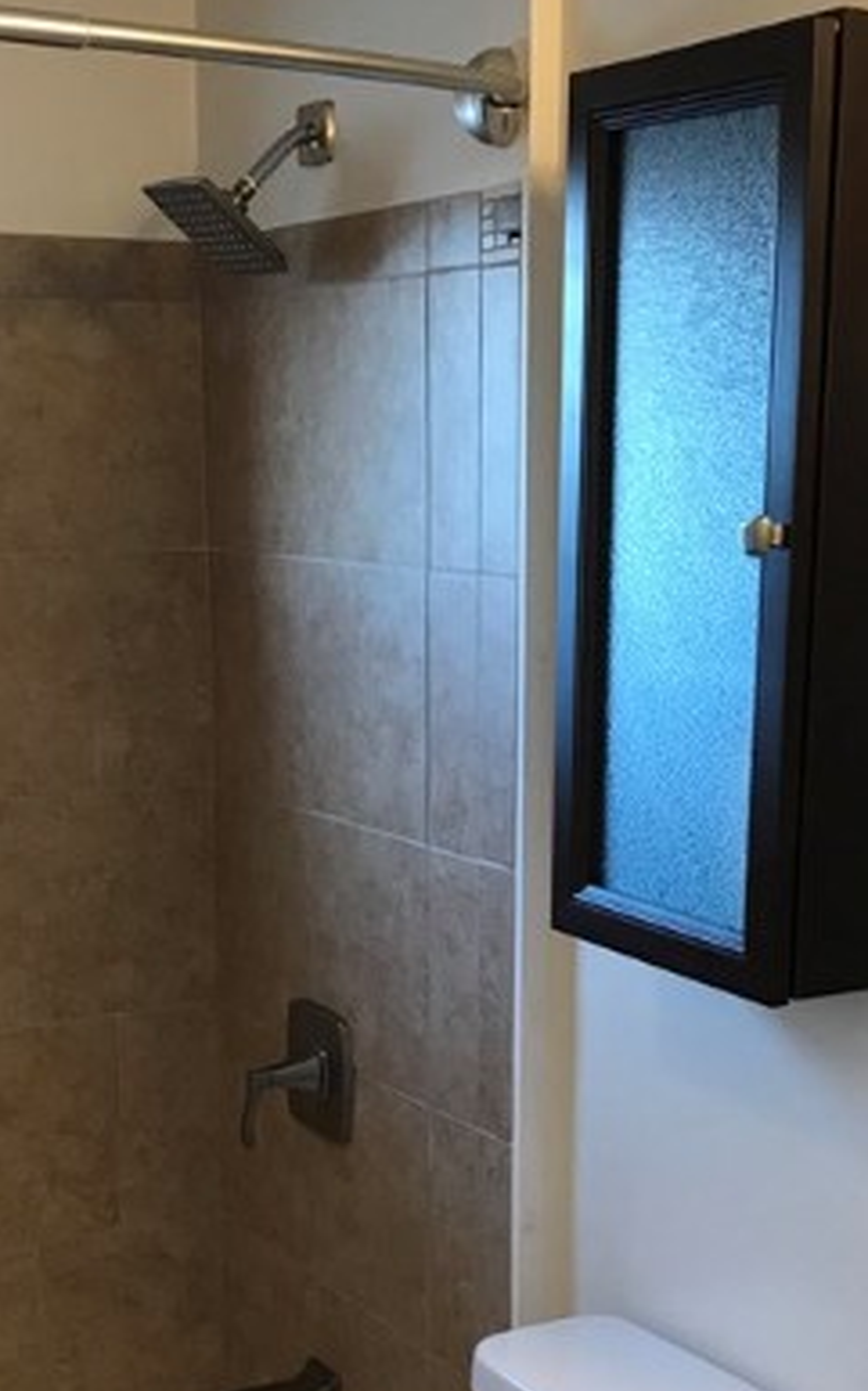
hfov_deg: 22.0
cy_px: 1027
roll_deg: -0.5
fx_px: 2235
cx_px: 450
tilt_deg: -13.8
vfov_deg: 33.9
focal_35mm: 59
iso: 25
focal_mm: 3.99
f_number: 1.8
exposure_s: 1/30
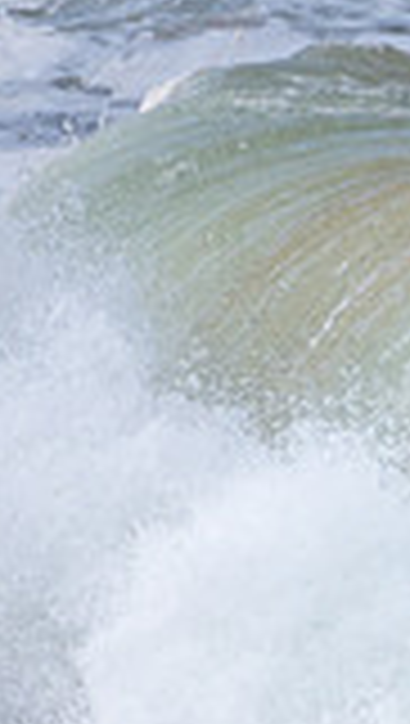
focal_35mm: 2828
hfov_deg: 0.4
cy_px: 767
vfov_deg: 0.8
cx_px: 1144
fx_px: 54458
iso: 220
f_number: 5.6
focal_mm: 500
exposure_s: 1/1250
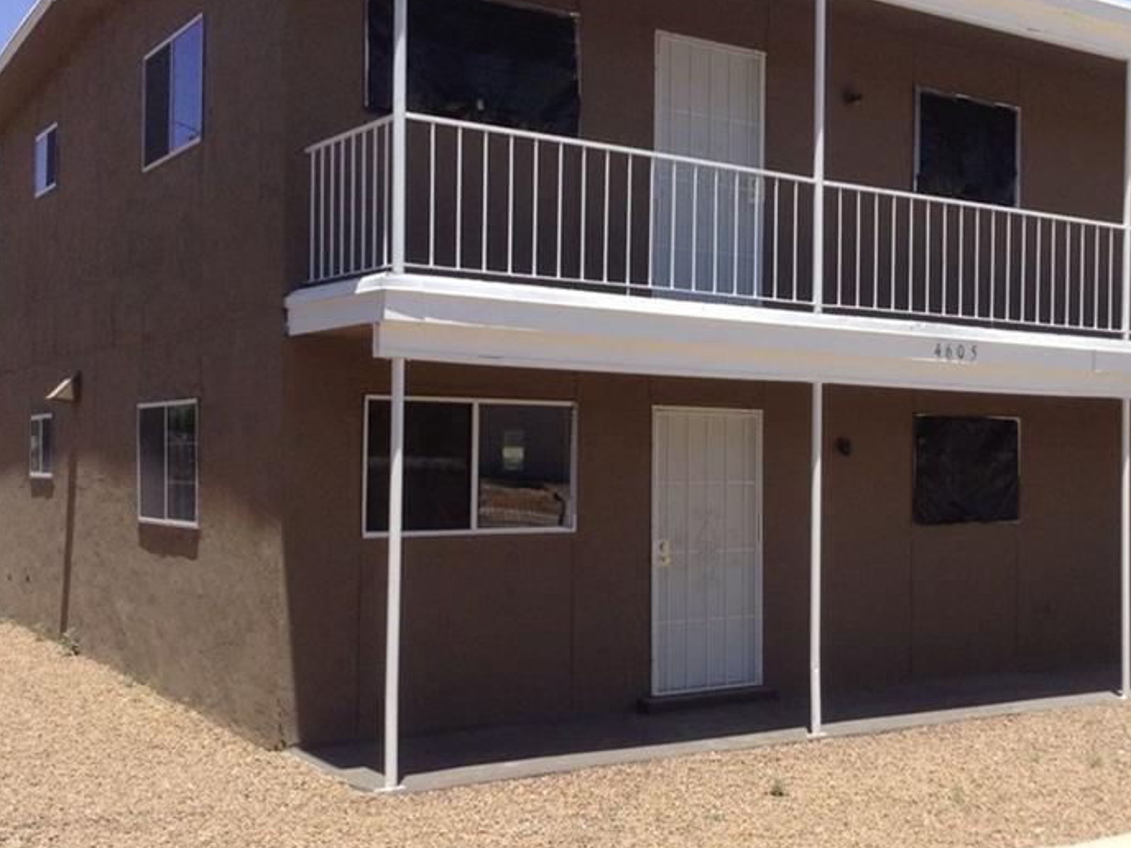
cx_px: 781
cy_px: 406
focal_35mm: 49
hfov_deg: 38.3
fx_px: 1601
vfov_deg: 29.7
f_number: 2.4
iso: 32
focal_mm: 3.3
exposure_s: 1/965
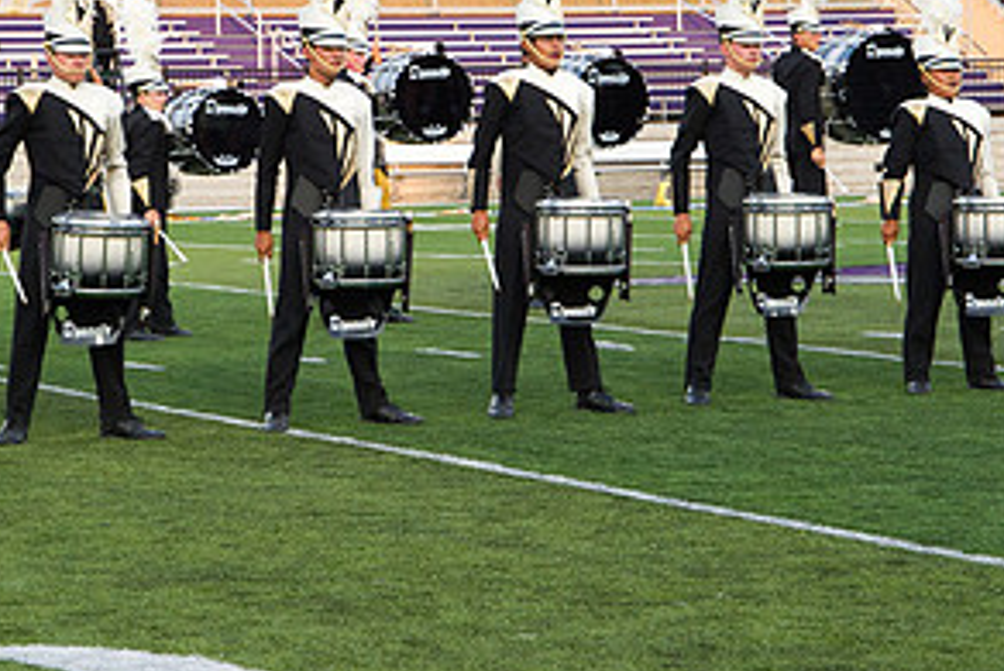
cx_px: 315
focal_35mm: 157
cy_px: 172
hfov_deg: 13.1
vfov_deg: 8.7
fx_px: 4381
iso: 640
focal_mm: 70
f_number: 8
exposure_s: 1/250
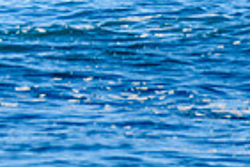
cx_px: -72
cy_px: -208
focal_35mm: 2524
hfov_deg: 0.8
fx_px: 17526
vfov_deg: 0.5
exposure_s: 1/2000
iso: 320
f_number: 5.6
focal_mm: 500
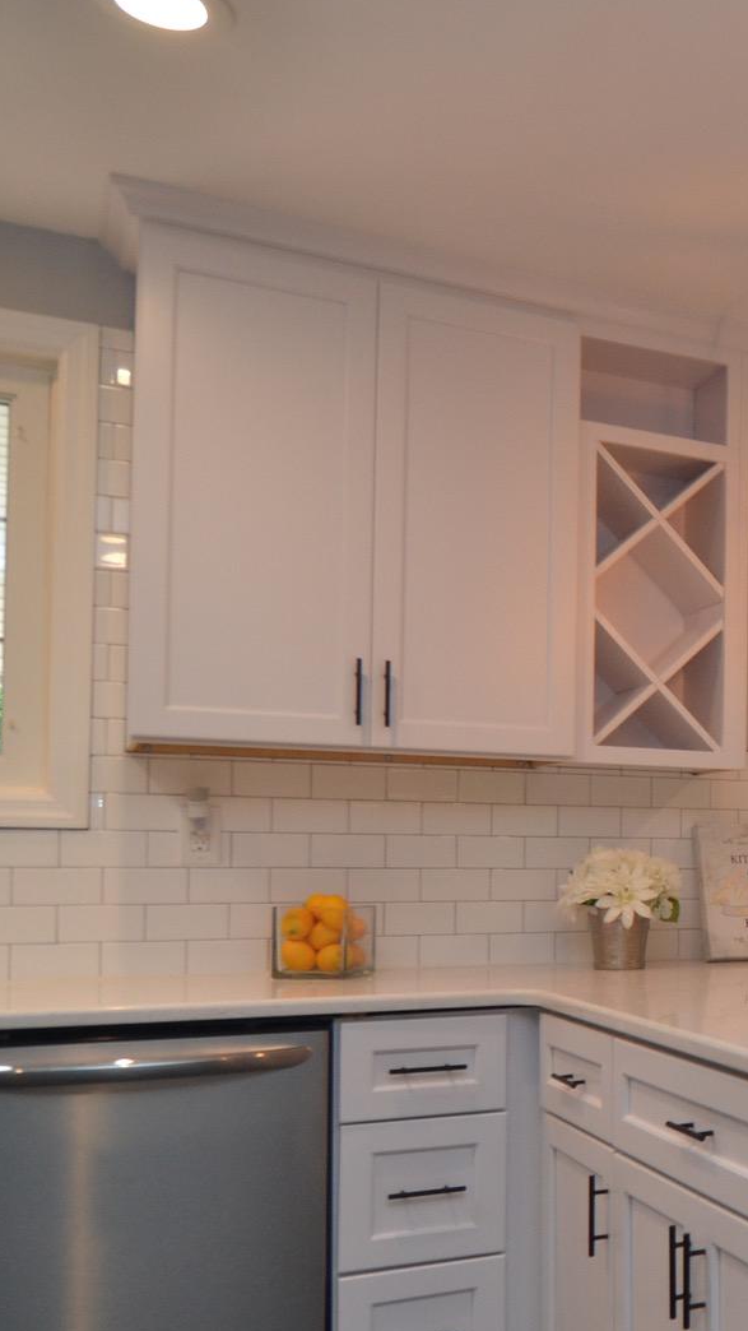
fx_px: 1305
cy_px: 820
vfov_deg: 53.5
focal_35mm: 37
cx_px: 1056
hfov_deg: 25.7
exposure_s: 1/60
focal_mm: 12
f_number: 4
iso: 400
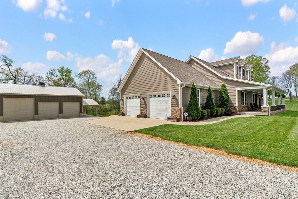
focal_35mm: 17
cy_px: 103
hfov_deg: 93.3
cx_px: 148
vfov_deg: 70.4
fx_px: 141
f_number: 11
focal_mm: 16
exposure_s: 1/250
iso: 400
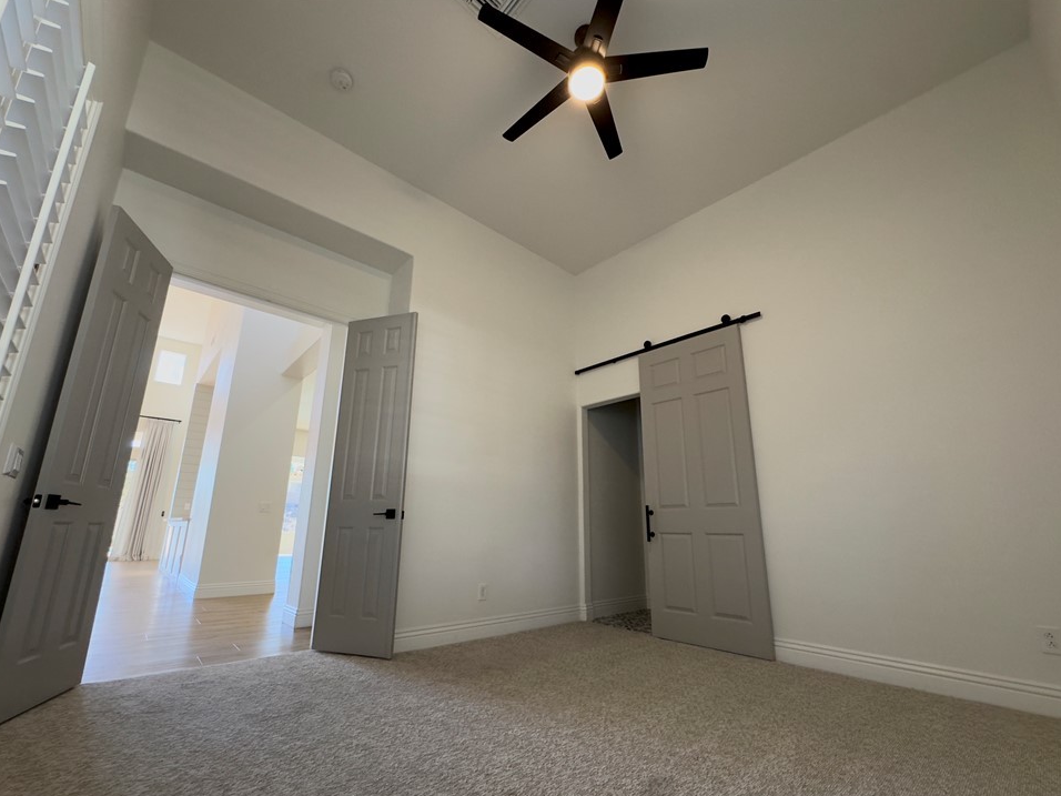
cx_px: 522
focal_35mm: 15
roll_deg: -1.3
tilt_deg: +13.1
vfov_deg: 81.7
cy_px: 420
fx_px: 460
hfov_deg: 98.2
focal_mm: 2.22
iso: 250
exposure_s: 1/120
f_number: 2.2
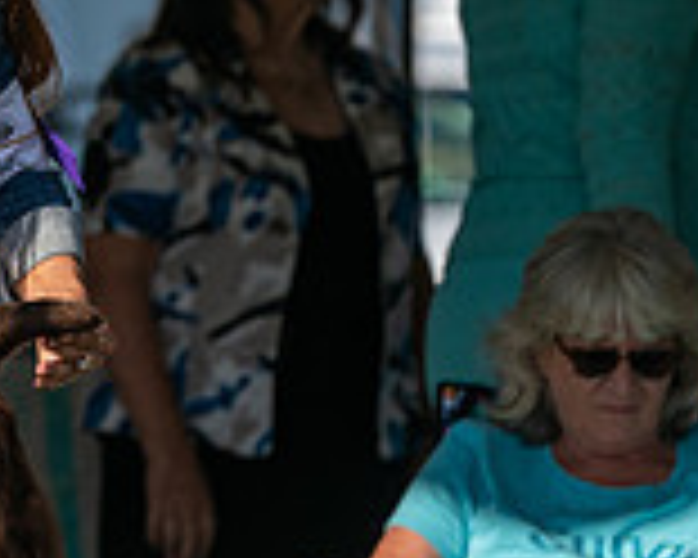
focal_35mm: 752
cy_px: -36
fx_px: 15535
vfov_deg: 2.1
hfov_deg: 2.6
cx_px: -529
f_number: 4.5
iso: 160
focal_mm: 184
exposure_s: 1/1250
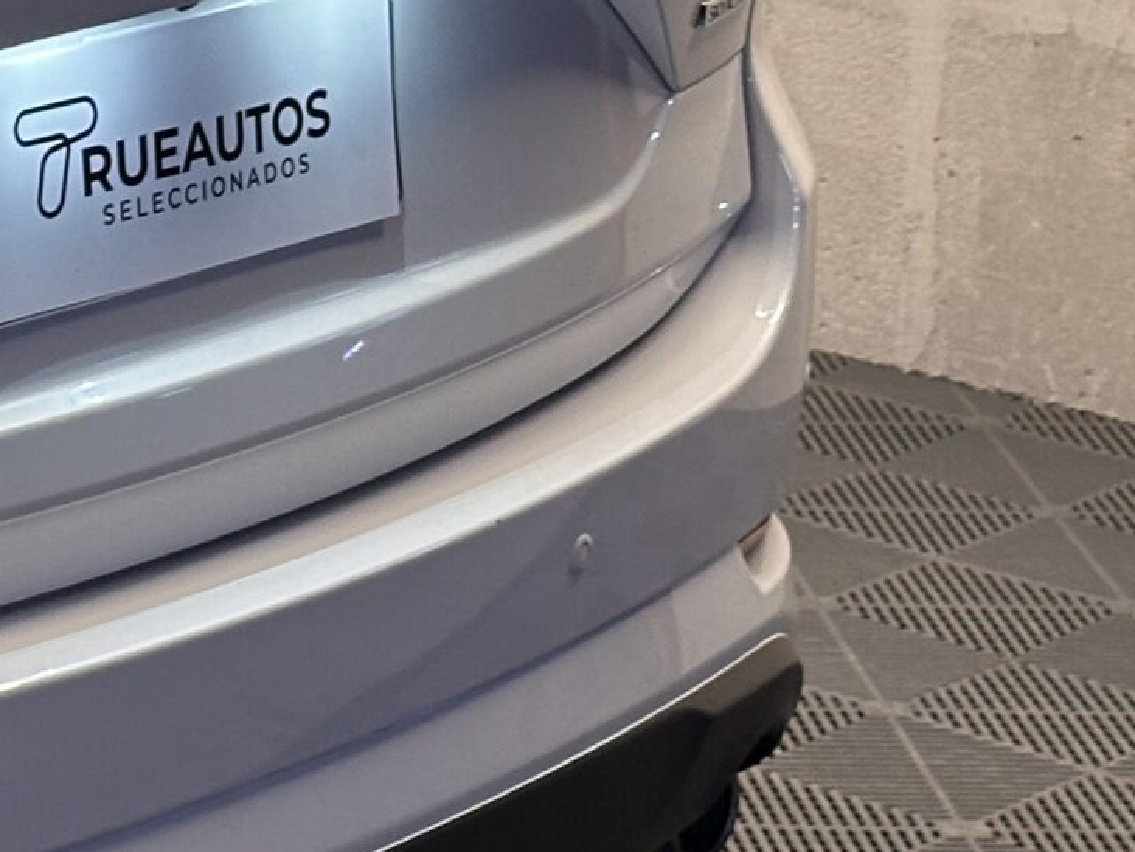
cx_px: -571
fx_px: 5511
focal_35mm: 168
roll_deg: +0.3
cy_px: 284
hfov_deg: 11.3
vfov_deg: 8.8
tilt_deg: -15.7
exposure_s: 1/50
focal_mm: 6.86
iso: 125
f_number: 1.78
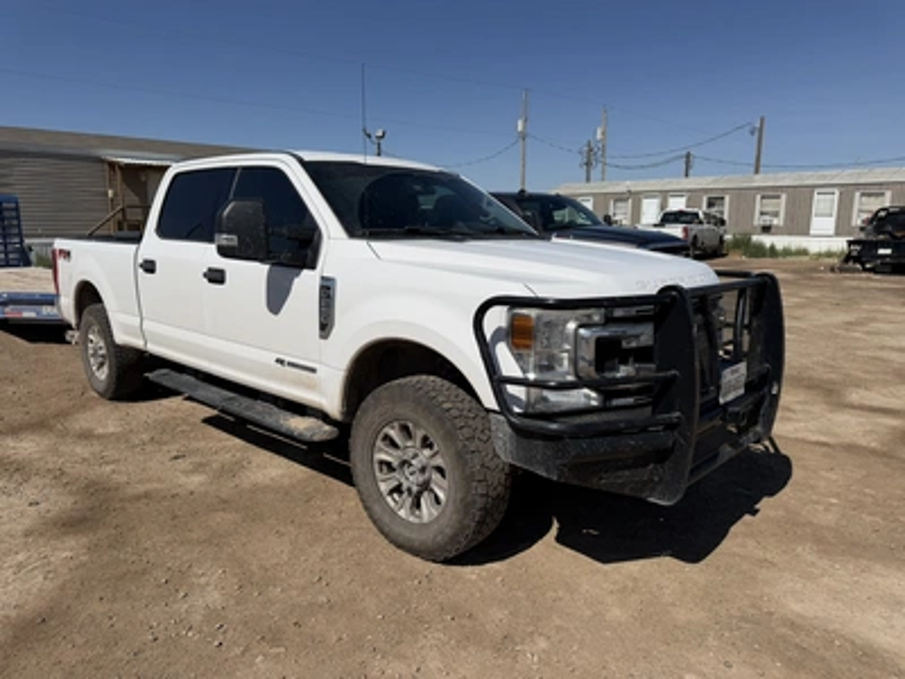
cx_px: 452
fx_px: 627
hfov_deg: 71.6
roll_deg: -2.5
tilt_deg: -8.2
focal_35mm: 24
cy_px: 340
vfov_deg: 56.8
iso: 80
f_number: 1.78
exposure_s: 1/10309
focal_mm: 6.76
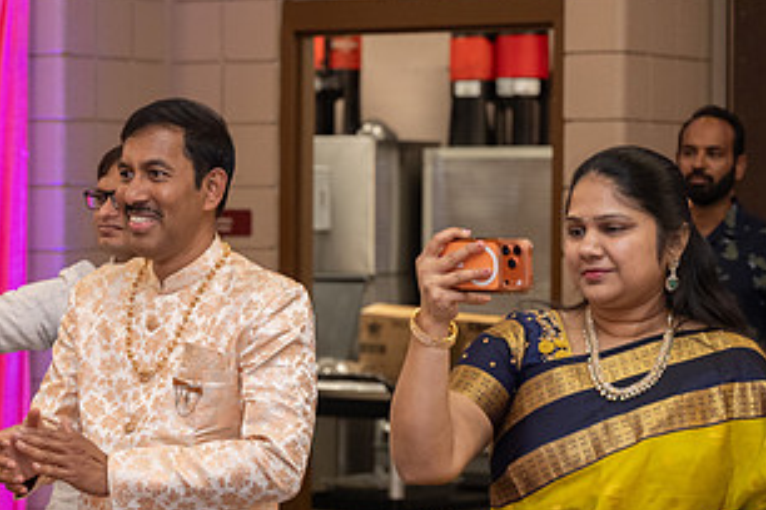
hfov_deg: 15.1
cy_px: 309
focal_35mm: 135
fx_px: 2872
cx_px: 203
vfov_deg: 10.2
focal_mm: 70
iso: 1000
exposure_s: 1/160
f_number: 3.5
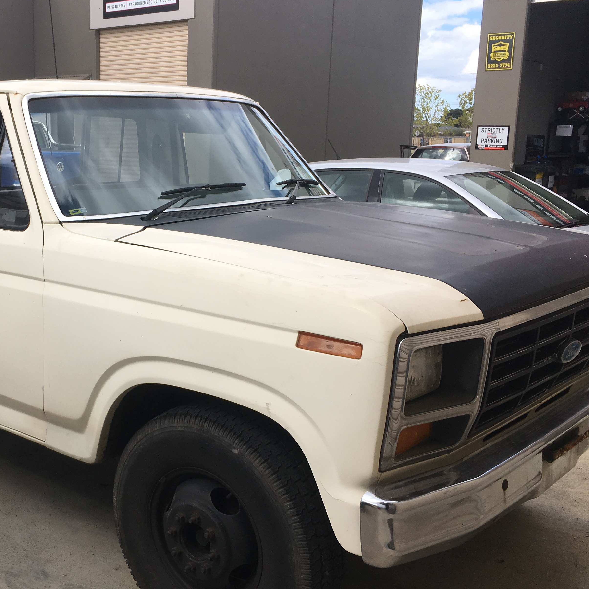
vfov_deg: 39.2
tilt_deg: -11.2
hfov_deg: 38.2
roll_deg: -0.8
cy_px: 301
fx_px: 828
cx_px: 152
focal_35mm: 43
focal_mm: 4.15
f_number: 2.2
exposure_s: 1/845
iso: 25
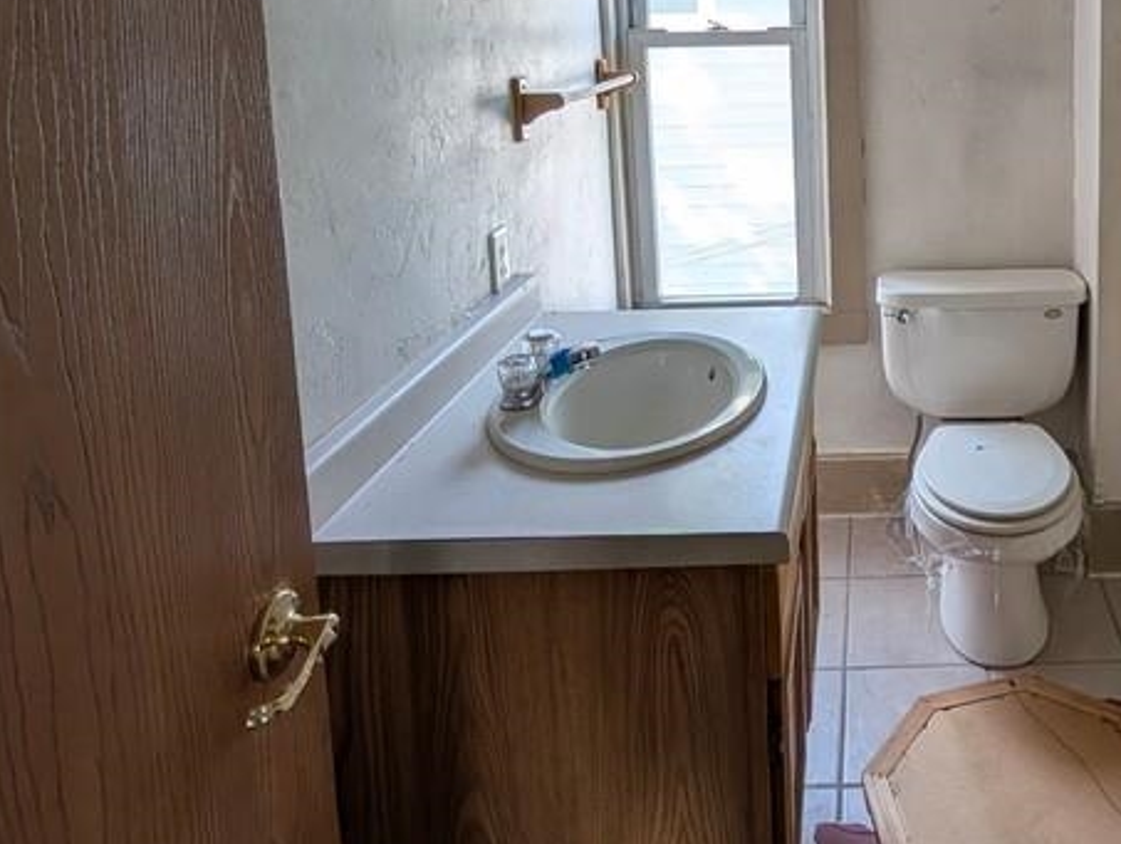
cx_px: 881
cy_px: 119
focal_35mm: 27
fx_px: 876
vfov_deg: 47.4
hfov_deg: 60.5
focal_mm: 2.02
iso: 64
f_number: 1.7
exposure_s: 1/64.2
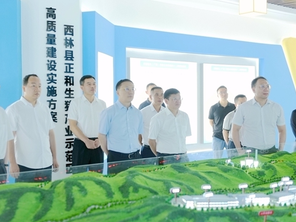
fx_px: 453
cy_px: 112
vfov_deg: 27.5
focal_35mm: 53
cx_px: 133
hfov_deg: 36.1
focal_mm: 48
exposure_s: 1/30
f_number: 3.5
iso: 500
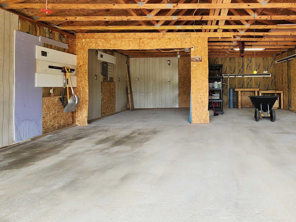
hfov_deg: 80.8
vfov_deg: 67.4
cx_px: 205
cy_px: 81
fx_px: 162
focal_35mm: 19
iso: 64
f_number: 2.2
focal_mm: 2.2
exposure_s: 1/120
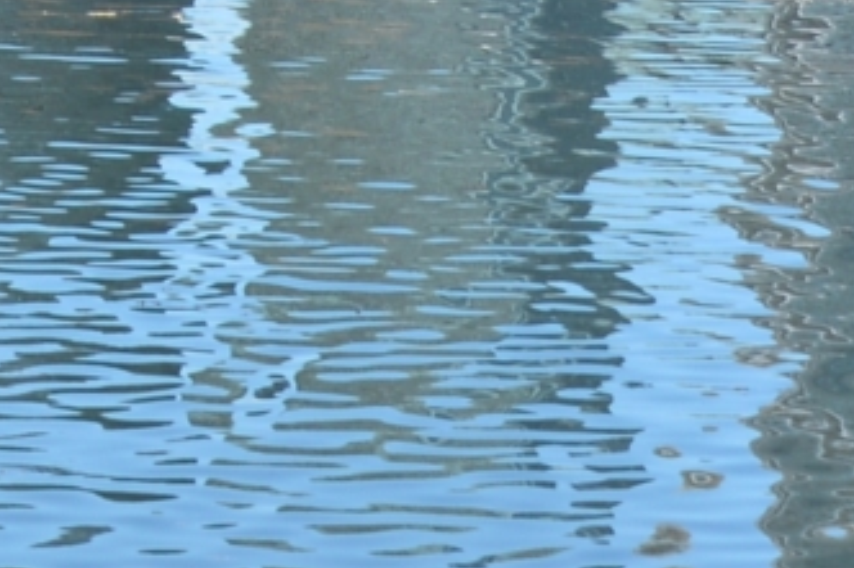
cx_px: -725
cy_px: -803
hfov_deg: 5.5
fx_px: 8772
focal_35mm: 370
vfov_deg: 3.7
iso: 100
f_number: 8
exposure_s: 1/200
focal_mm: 48
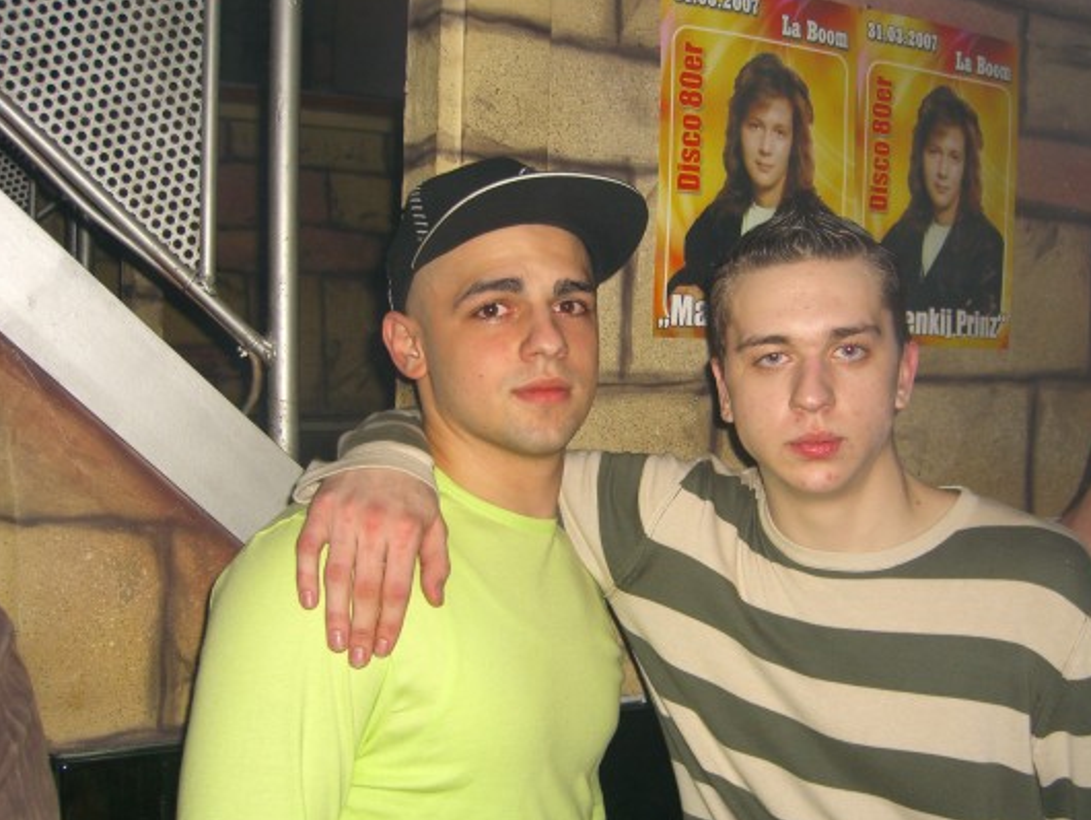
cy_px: 445
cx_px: 609
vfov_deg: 33.6
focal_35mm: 43
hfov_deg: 43.8
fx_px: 1356
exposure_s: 1/60
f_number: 2.8
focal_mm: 7.9
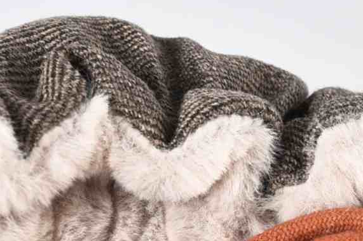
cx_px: 387
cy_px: 374
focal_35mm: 213
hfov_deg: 9.6
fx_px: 2146
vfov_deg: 6.4
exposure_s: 1/125
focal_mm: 55
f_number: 9
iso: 320
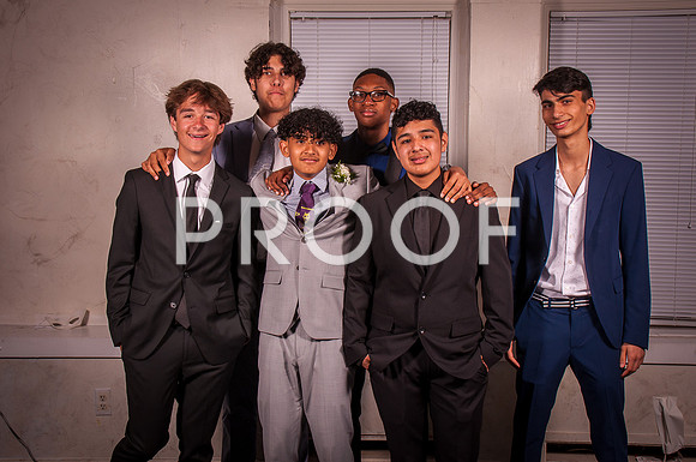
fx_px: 1014
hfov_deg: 37.9
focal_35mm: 52
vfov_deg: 25.7
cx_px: 348
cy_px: 231
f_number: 14
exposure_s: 1/125
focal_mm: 35
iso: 200
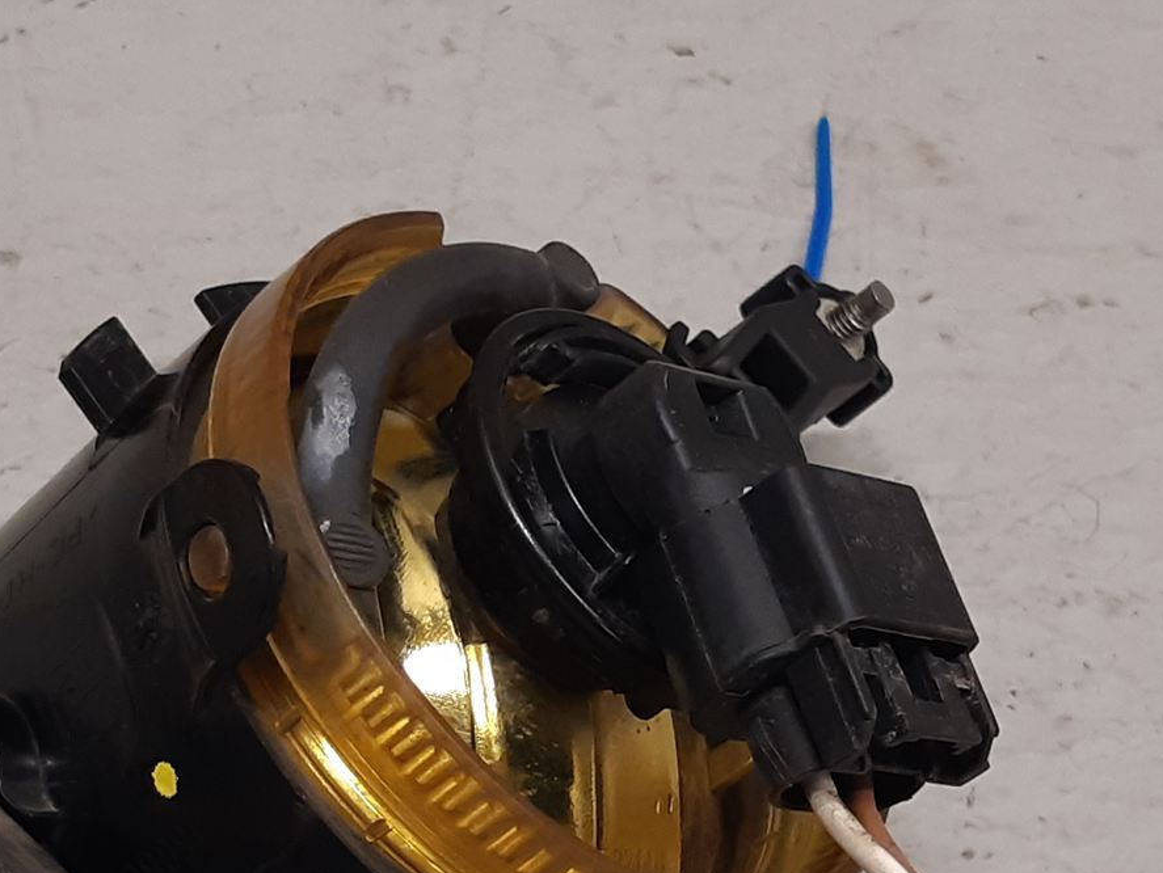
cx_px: 602
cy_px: 710
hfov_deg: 32.2
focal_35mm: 60
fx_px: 2017
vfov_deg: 24.0
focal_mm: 3.93
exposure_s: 1/50
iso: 125
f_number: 1.7
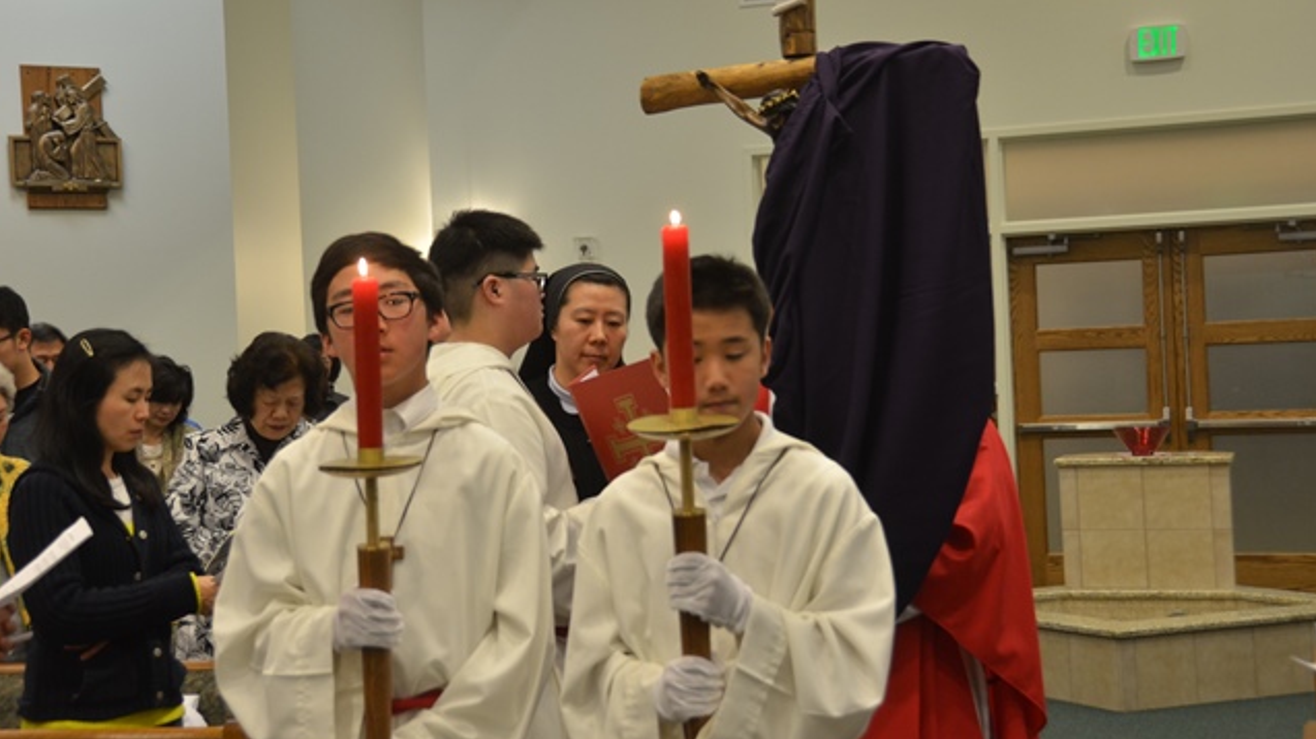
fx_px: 2198
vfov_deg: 19.1
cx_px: 659
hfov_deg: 33.3
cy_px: 336
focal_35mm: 63
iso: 800
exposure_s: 1/30
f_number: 4.5
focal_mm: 40
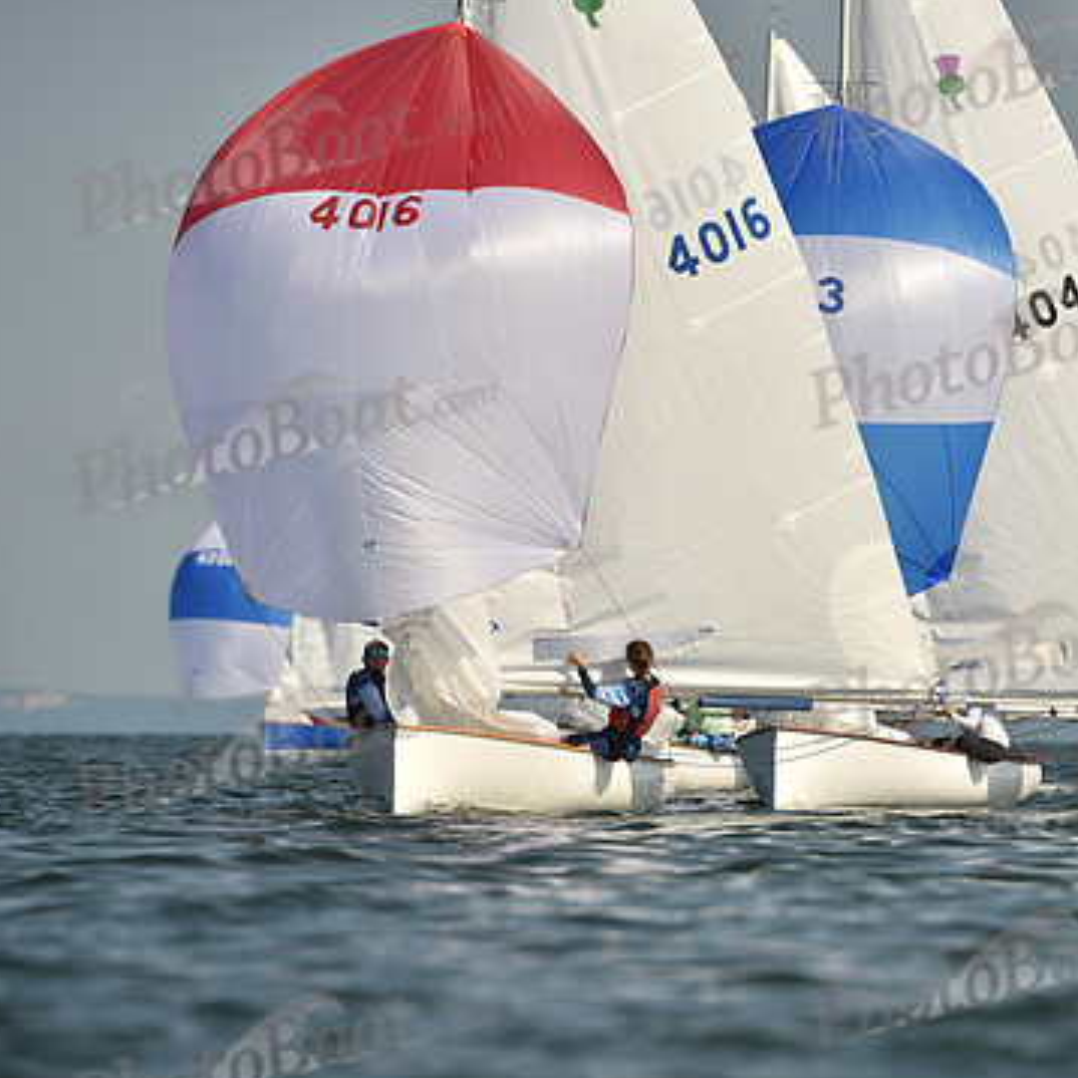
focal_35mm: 551
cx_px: 656
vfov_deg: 3.2
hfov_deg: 3.2
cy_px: 550
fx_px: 19413
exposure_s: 1/2500
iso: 250
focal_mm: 400
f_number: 5.6
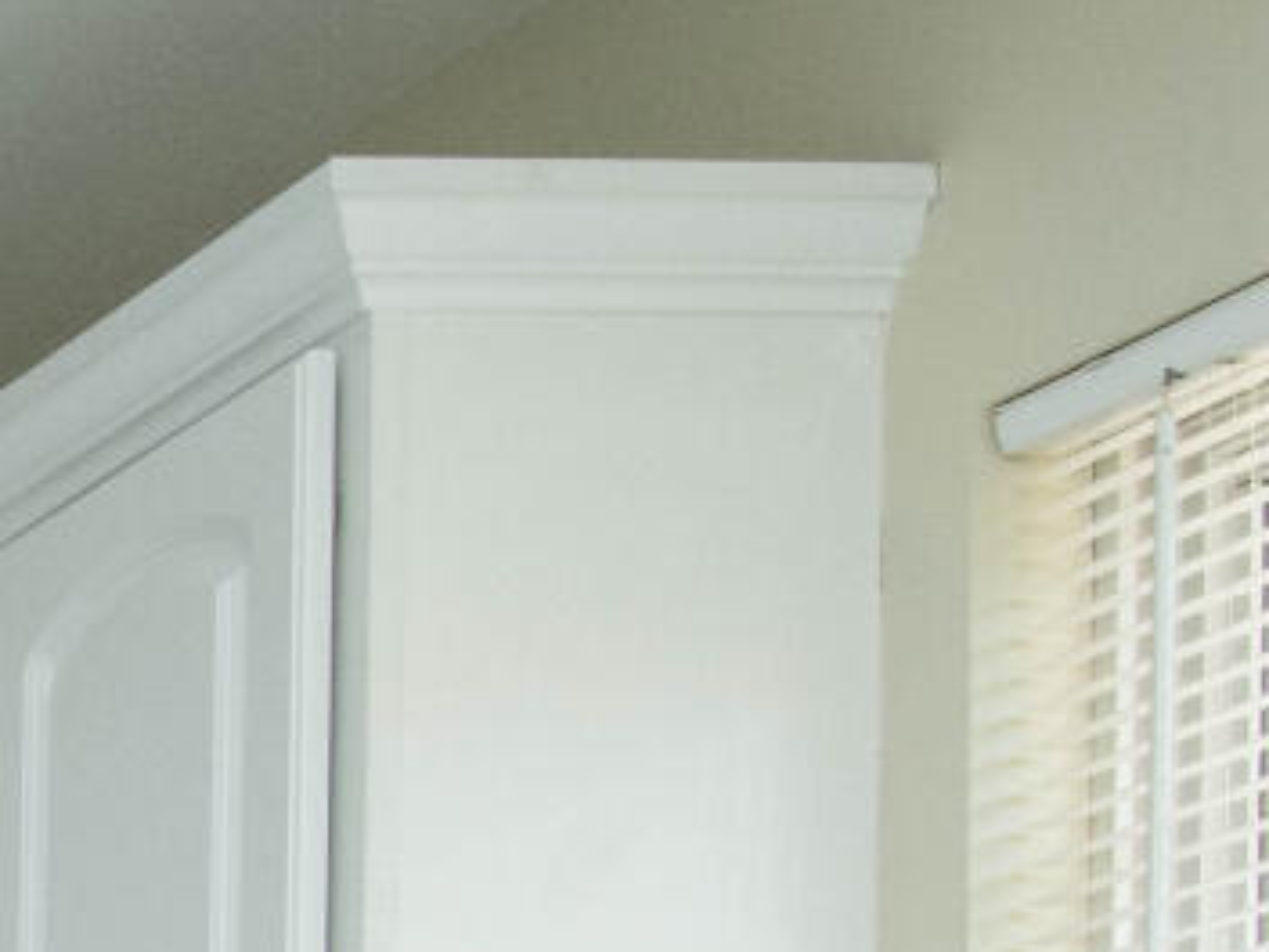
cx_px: -2552
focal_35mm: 131
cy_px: 2470
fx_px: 4802
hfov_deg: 10.5
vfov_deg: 9.7
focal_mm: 16
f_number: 9
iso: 400
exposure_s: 1/125
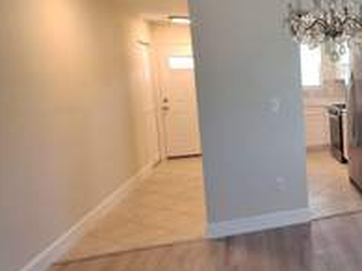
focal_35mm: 32
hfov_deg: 42.6
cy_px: 124
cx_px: 410
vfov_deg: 44.1
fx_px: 334
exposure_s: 1/40
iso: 100
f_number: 2.2
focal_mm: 1.74
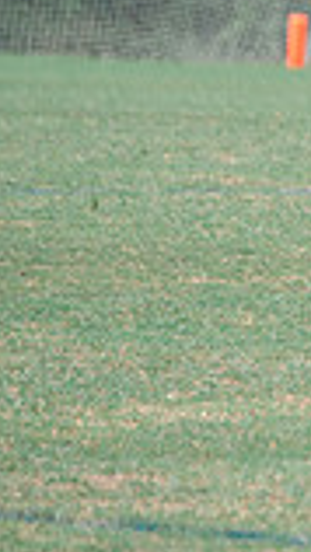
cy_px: -23
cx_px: 1010
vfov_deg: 2.9
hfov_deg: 1.6
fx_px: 10984
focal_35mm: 750
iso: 400
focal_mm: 195
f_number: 4.5
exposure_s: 1/1250
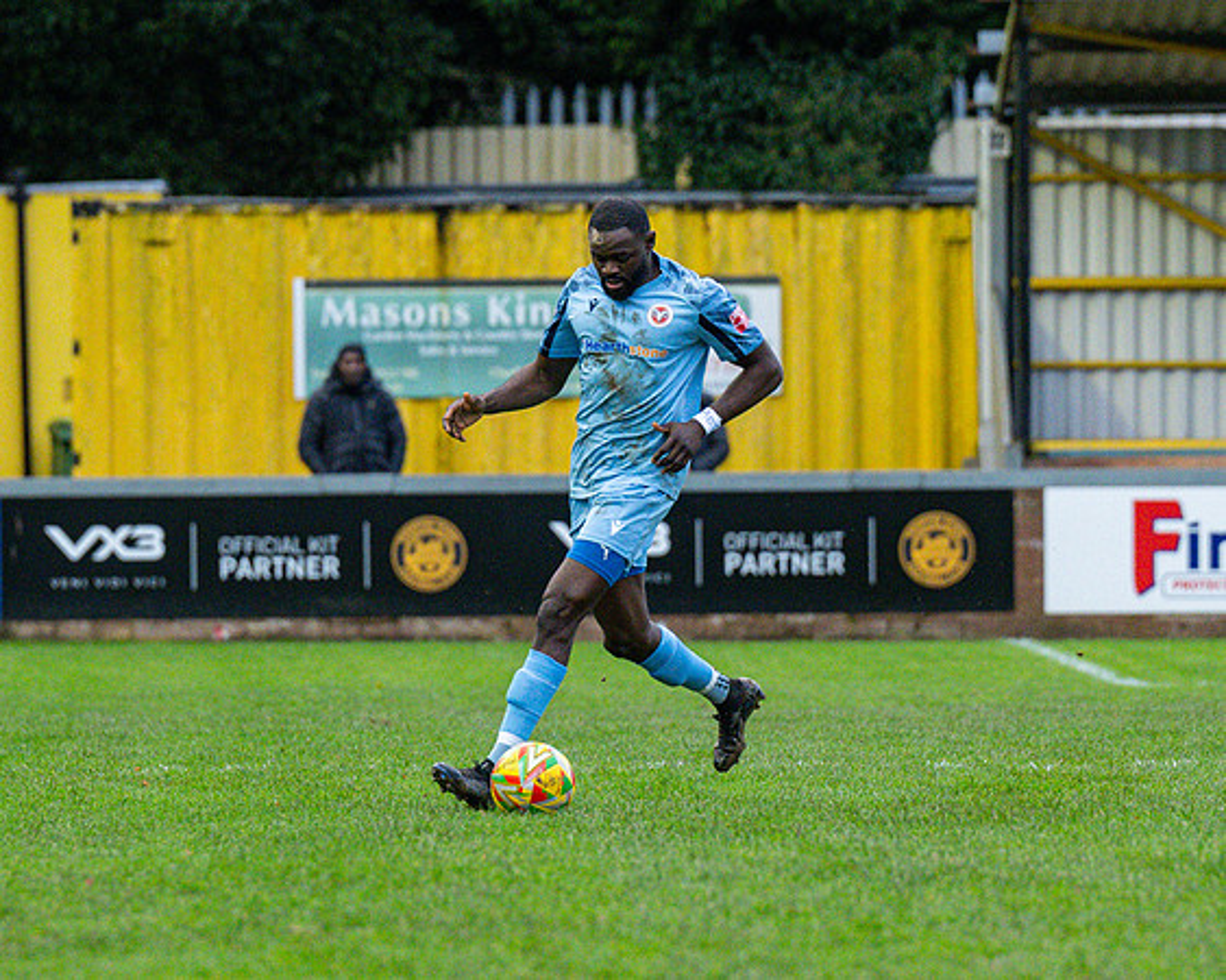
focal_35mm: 469
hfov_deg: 4.1
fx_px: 17020
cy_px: 497
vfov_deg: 3.3
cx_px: 716
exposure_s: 1/1250
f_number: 4
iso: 2000
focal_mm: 190
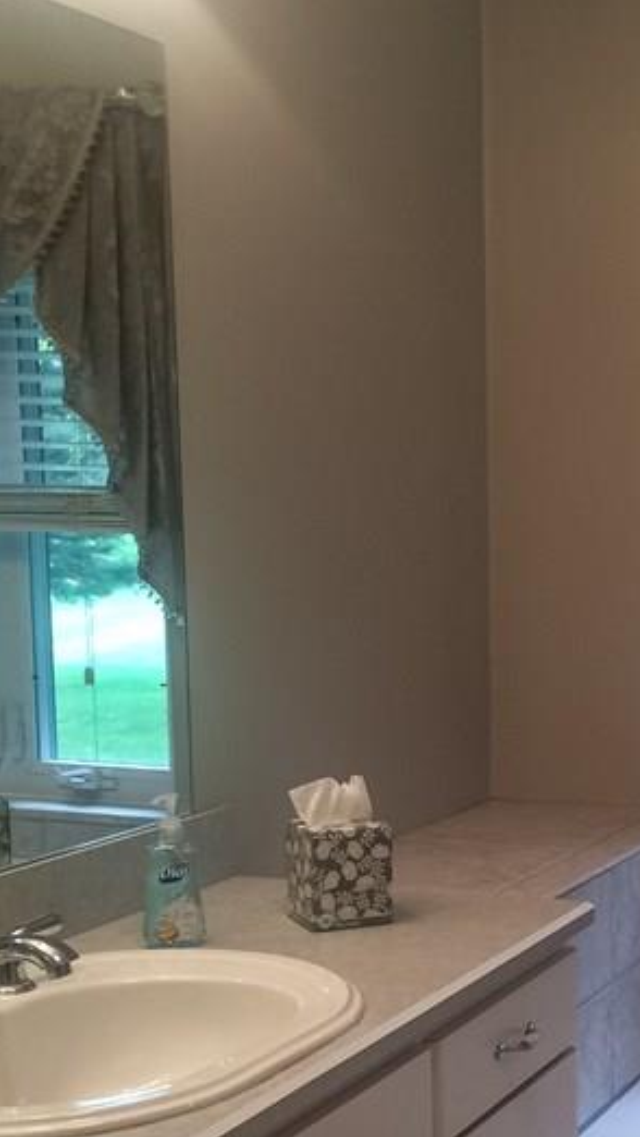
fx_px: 1869
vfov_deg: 33.4
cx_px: 764
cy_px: 793
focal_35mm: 62
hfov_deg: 18.4
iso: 80
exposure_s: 1/30
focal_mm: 4.15
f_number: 2.2
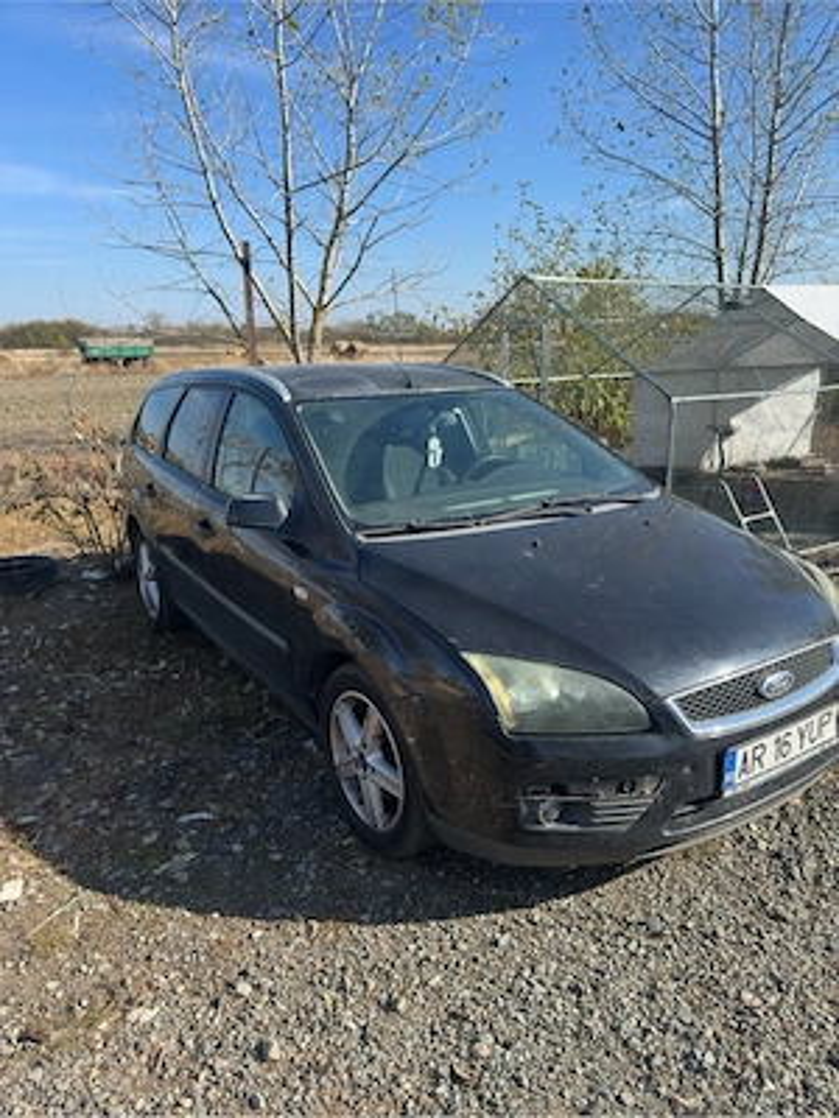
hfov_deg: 56.8
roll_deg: +2.0
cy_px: 559
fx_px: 776
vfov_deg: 71.6
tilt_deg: -15.4
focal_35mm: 24
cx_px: 420
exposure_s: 1/3257
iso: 100
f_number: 1.78
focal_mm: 6.86
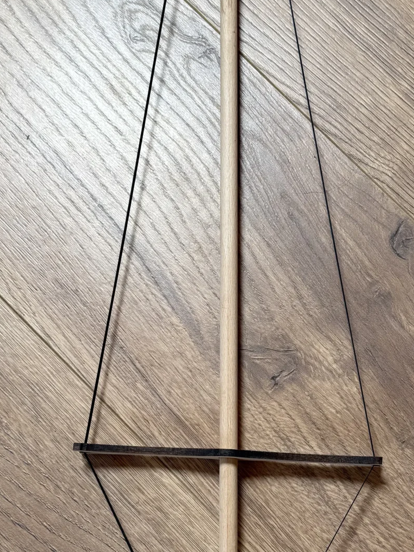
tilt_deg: -80.5
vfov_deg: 33.1
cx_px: 270
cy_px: 347
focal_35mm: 58
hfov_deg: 25.1
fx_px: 925
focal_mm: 6.76
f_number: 1.78
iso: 50
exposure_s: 1/136
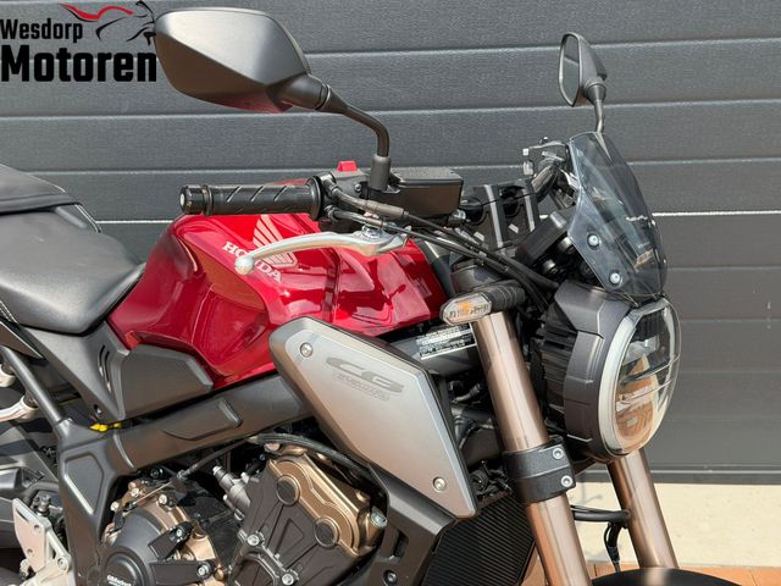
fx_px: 1083
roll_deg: +2.0
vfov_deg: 30.3
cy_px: 293
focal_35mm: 48
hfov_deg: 39.7
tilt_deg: -21.7
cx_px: 390
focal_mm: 6.76
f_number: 1.78
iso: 80
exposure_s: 1/2577
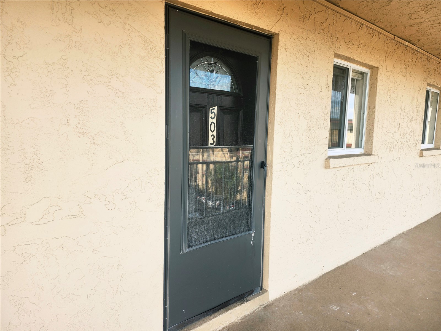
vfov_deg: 58.9
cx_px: 220
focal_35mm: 23
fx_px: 293
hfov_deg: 73.9
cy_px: 166
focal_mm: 5.54
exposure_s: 1/189
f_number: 1.8
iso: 25
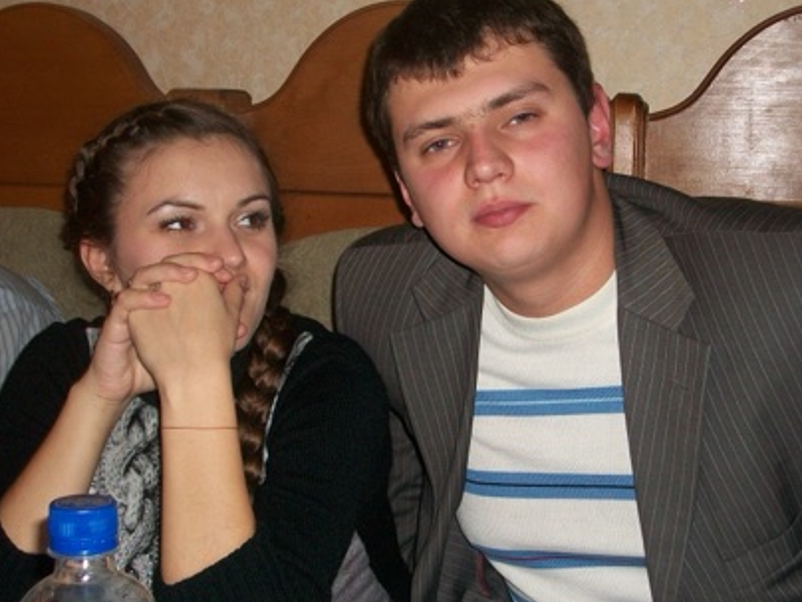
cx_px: 488
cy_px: 320
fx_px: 1251
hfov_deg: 35.4
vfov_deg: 27.0
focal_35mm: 54
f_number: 3.2
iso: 120
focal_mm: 7.1
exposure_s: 1/40
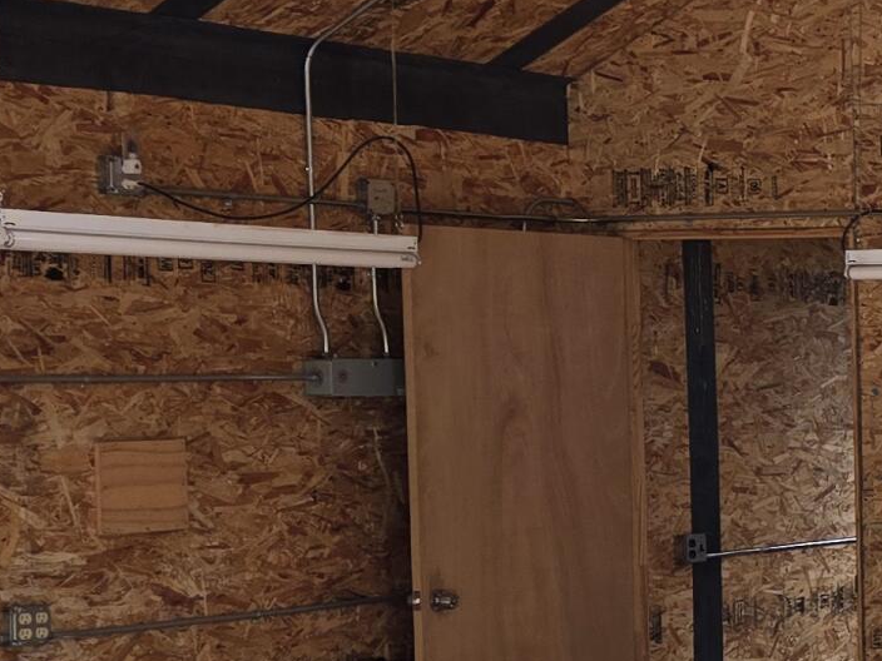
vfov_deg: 15.0
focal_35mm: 98
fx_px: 2497
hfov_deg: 17.1
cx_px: 1490
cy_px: 542
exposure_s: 1/180
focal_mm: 5.4
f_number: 1.8
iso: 40
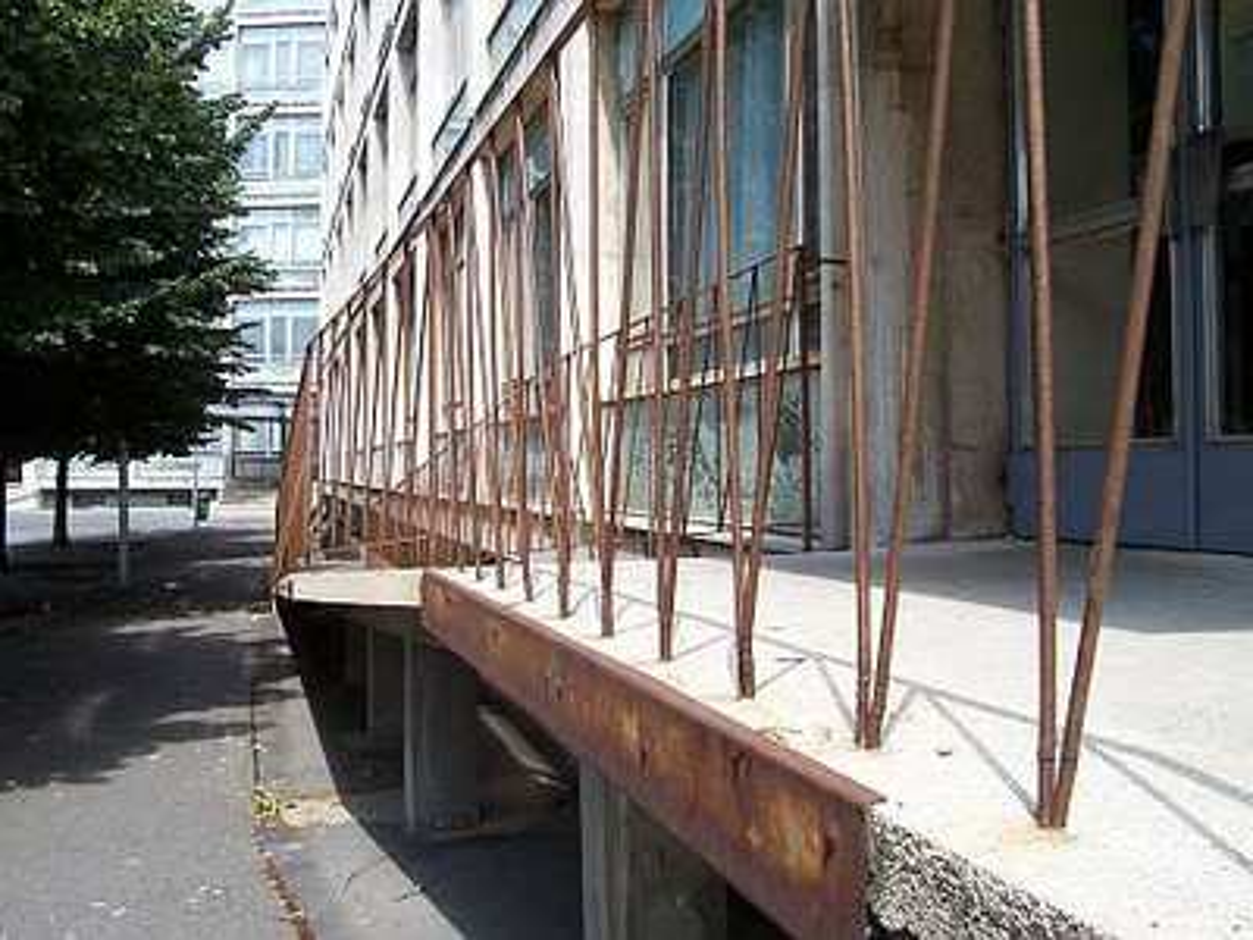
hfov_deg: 54.0
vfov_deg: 41.8
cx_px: 626
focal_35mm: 34
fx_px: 1231
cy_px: 470
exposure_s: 1/250
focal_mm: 5.6
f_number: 5.6
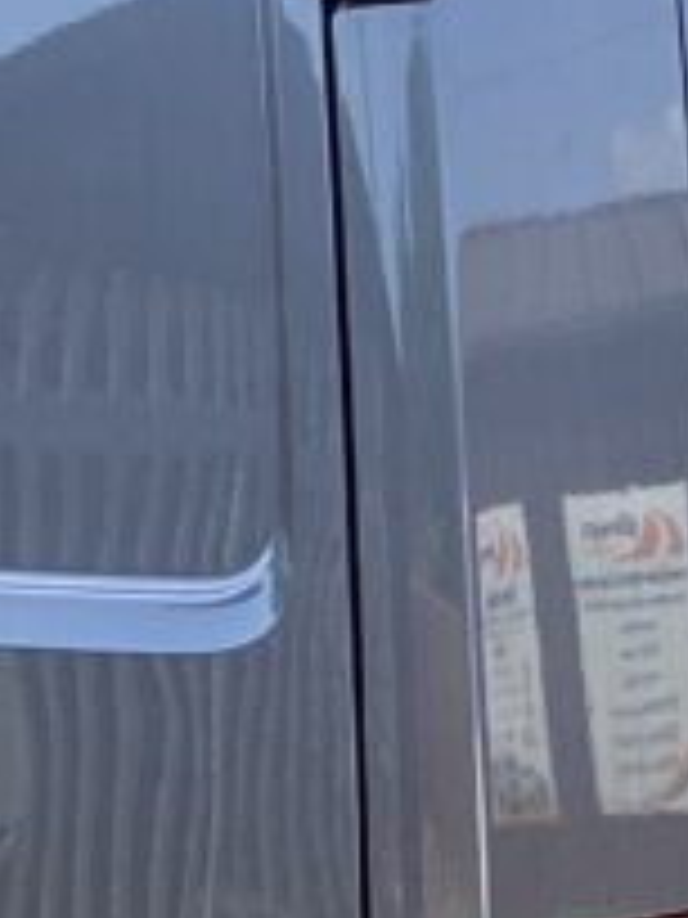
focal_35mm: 161
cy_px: 754
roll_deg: +0.8
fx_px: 4267
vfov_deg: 12.2
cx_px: 1210
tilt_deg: -7.1
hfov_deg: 8.9
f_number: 2.4
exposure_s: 1/275
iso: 25
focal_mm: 3.3
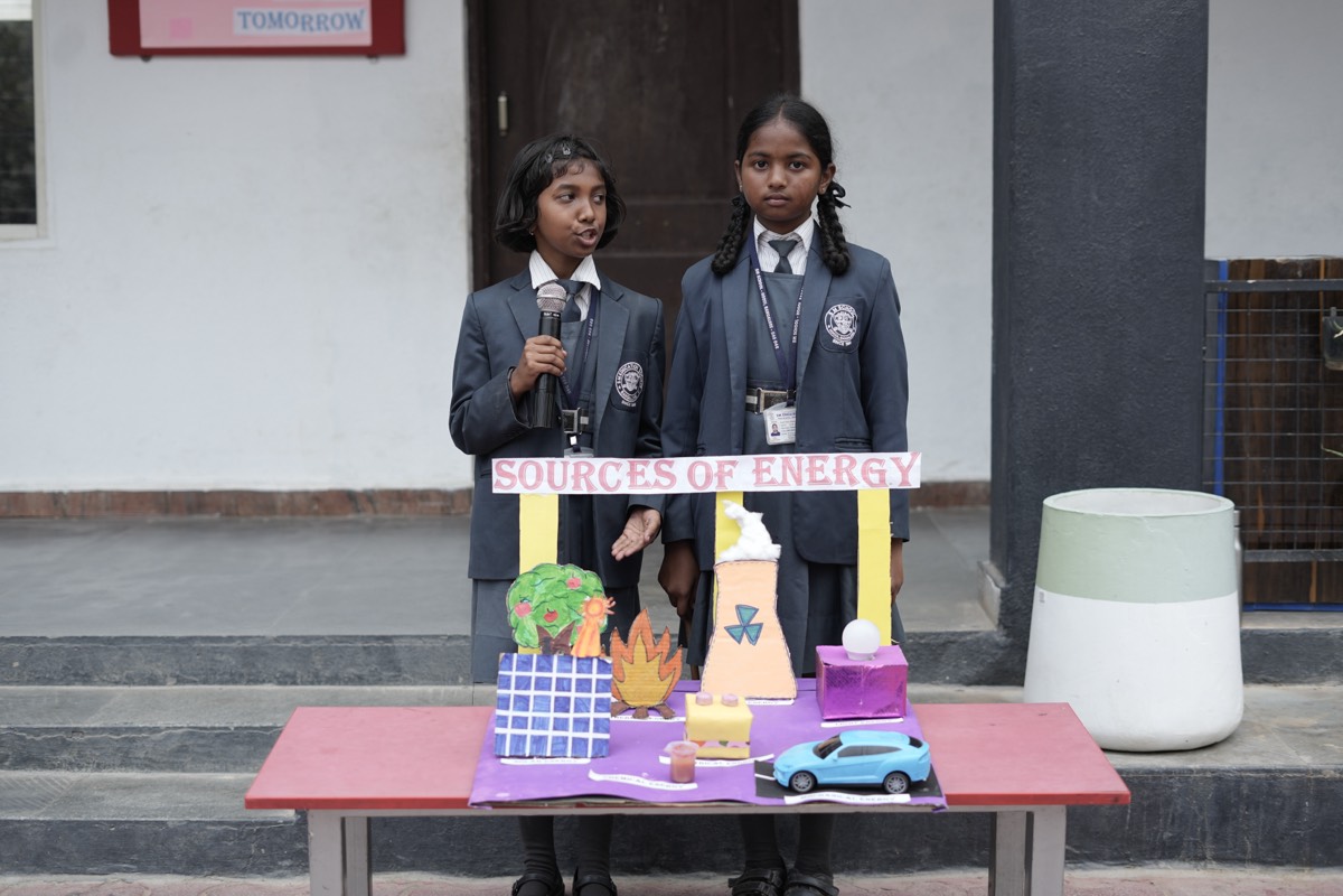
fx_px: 1865
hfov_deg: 39.6
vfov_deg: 27.0
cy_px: 448
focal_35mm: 50
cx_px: 672
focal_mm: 50
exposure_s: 1/320
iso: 125
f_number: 2.5
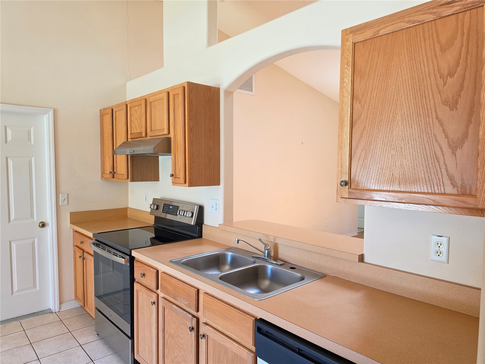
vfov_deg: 58.9
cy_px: 182
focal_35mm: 23
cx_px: 242
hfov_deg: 73.9
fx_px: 322
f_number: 1.4
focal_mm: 6.5
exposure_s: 1/120
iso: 160
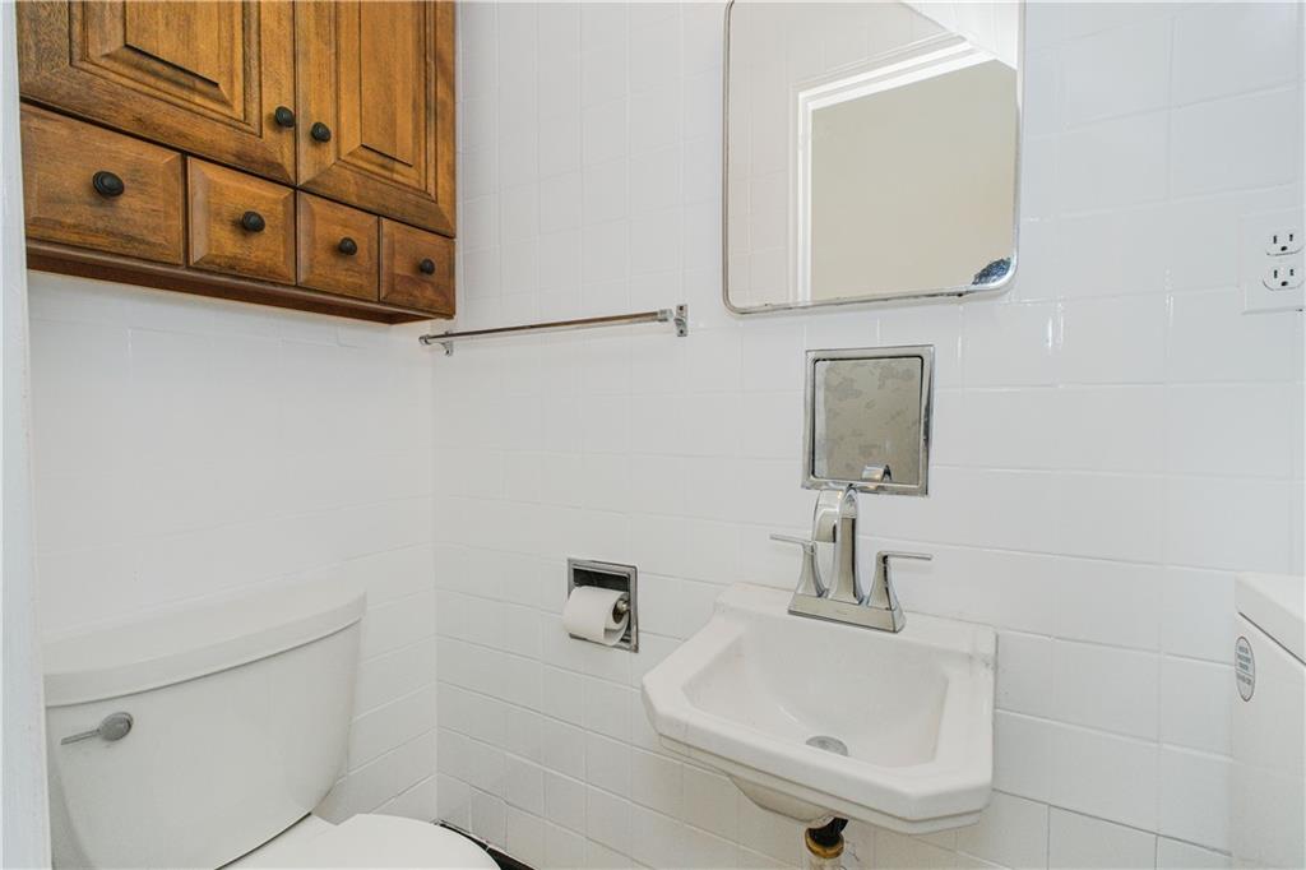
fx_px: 544
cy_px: 435
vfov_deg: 77.3
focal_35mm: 15
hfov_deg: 100.4
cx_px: 653
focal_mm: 10
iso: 800
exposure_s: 1/80
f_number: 8
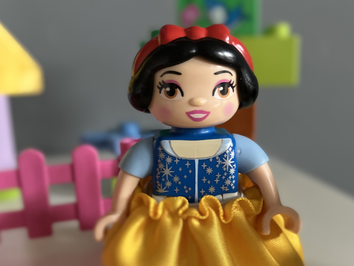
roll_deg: +1.8
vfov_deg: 36.9
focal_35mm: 38
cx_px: 177
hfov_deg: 49.0
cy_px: 198
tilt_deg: -14.3
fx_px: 389
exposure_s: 1/51
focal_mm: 3.99
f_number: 1.8
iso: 320
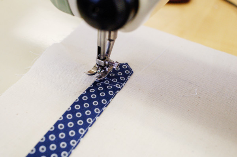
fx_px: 276
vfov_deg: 31.8
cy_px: 78
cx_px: 118
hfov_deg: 46.4
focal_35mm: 42
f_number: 5
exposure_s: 1/100
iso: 1600
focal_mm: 28
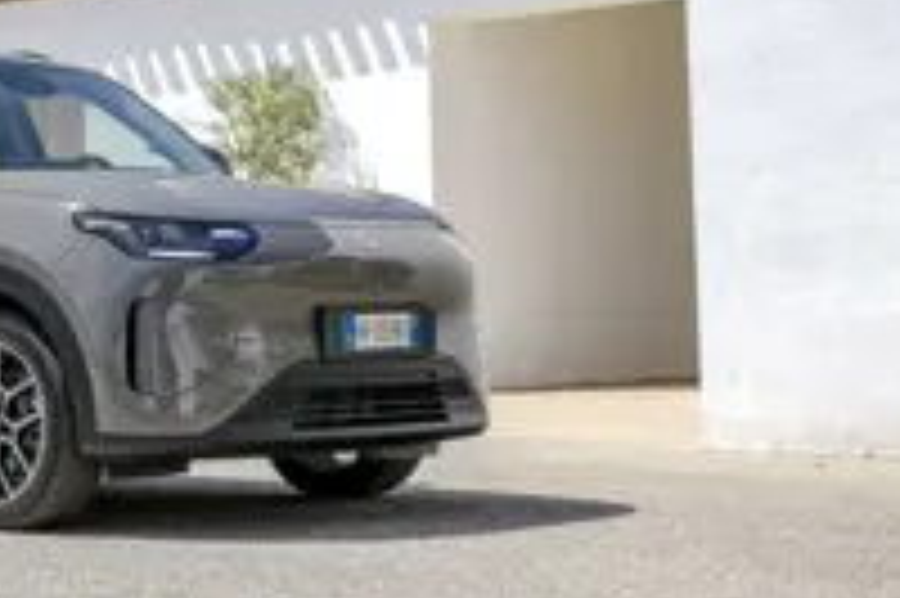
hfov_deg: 19.9
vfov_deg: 13.3
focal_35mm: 102
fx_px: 2548
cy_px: 67
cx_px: 202
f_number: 14
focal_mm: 51
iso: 400
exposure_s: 1/200
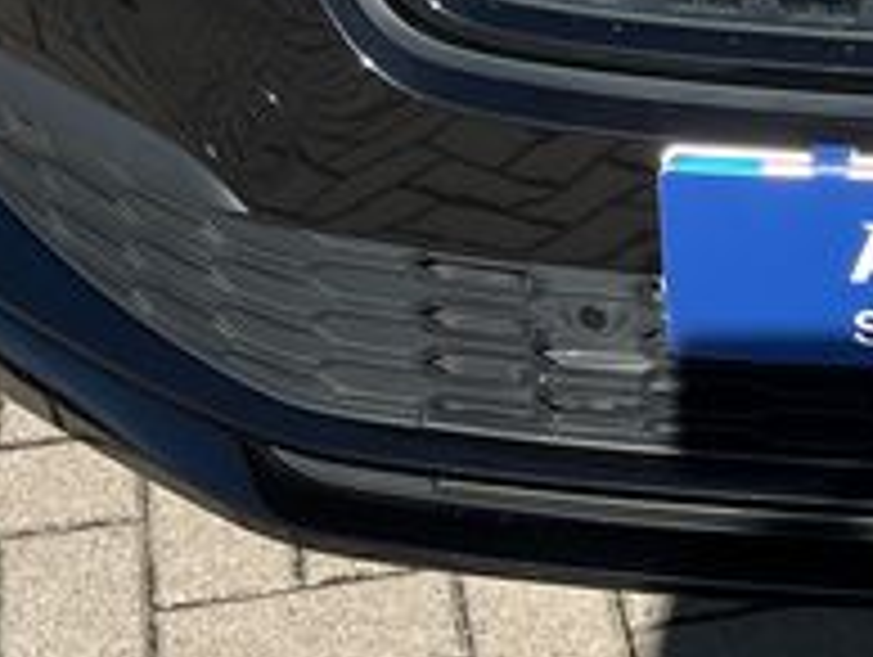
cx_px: 896
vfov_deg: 10.1
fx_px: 3459
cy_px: -634
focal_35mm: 137
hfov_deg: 14.1
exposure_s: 1/2632
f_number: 1.6
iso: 50
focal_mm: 5.1
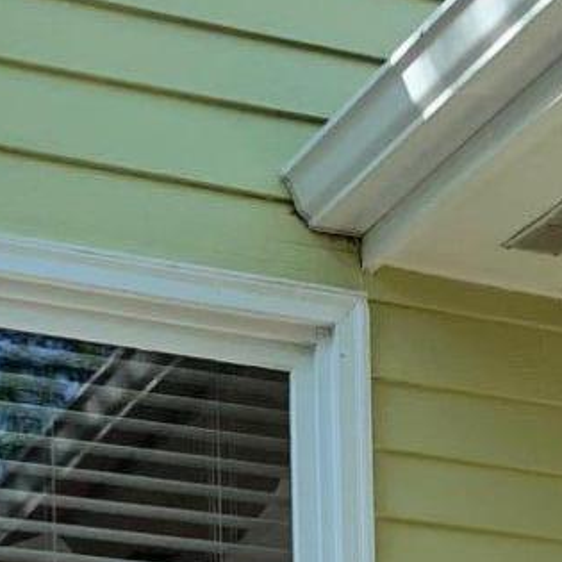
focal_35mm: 146
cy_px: 1292
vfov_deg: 10.5
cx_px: 822
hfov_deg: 11.5
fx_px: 2682
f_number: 1.8
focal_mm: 4.25
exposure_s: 1/623
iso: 25
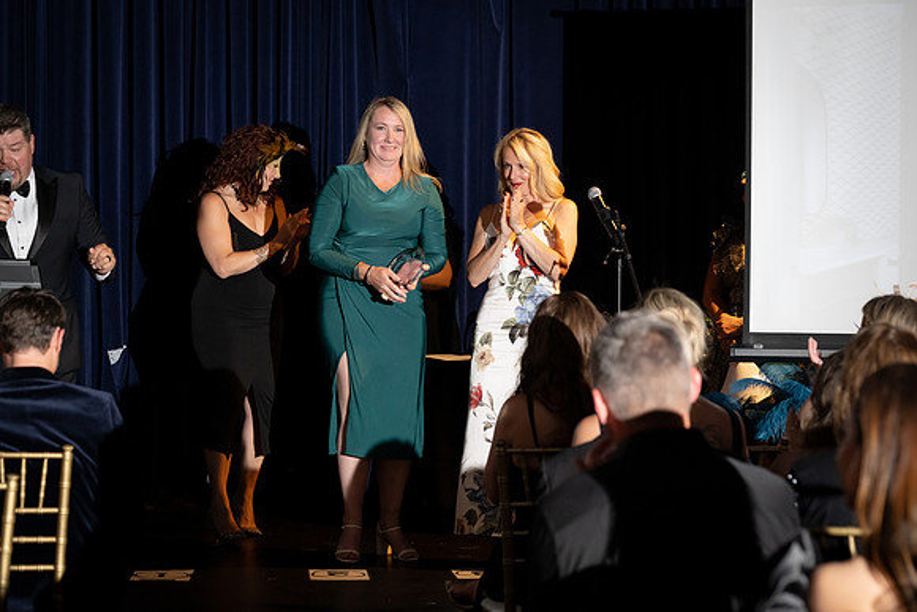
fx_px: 2522
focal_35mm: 99
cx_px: 458
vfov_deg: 13.8
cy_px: 306
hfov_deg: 20.6
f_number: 5
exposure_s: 1/200
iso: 2500
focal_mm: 99
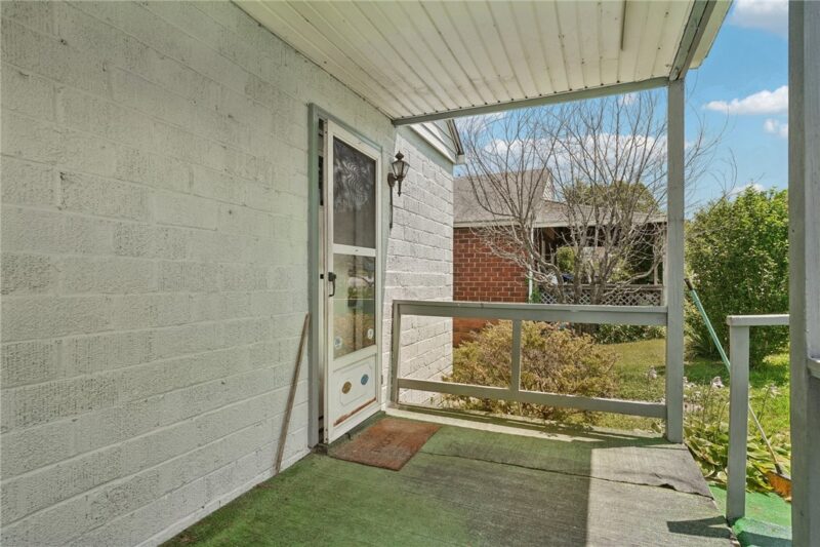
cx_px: 410
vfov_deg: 66.8
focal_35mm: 18
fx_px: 414
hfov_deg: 89.4
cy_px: 274
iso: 400
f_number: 8
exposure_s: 1/640
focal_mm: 18.2
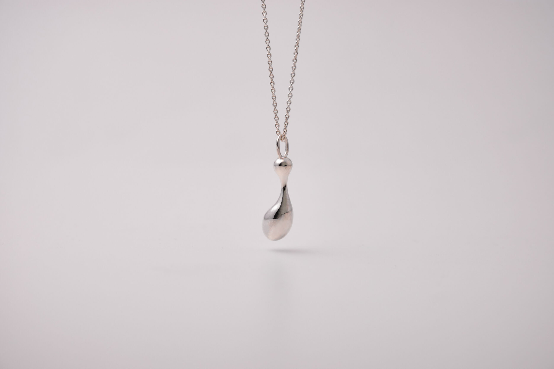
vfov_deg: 15.2
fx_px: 1385
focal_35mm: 90
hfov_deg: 22.6
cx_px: 277
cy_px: 184
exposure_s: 1/150
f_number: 3.2
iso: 320
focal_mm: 60
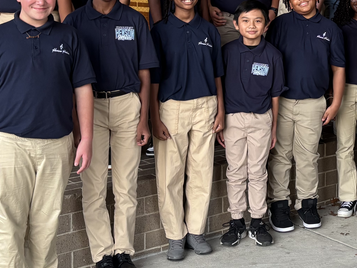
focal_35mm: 73
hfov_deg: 25.2
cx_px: 370
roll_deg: -0.9
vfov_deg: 19.9
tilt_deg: -4.8
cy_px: 43
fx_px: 753
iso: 200
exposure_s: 1/60
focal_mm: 5.96
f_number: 1.6
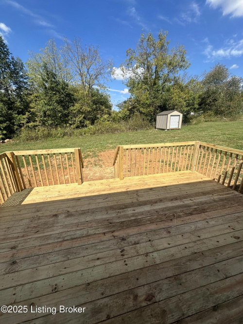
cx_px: 122
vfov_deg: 102.1
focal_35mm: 14
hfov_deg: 85.7
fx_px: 131
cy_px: 162
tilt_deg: -18.3
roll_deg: -0.5
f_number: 2.2
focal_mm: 2.22
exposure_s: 1/2020
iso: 40
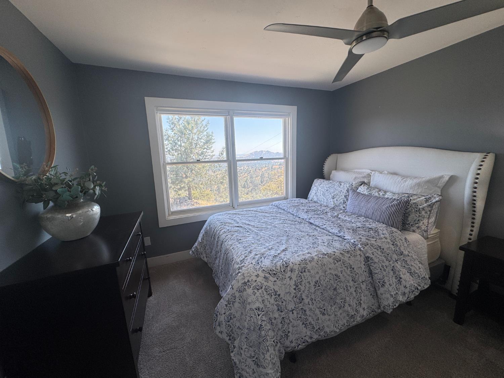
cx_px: 252
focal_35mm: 14
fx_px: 204
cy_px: 189
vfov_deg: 85.7
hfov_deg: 102.1
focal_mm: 2.22
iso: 40
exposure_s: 1/362
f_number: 2.2
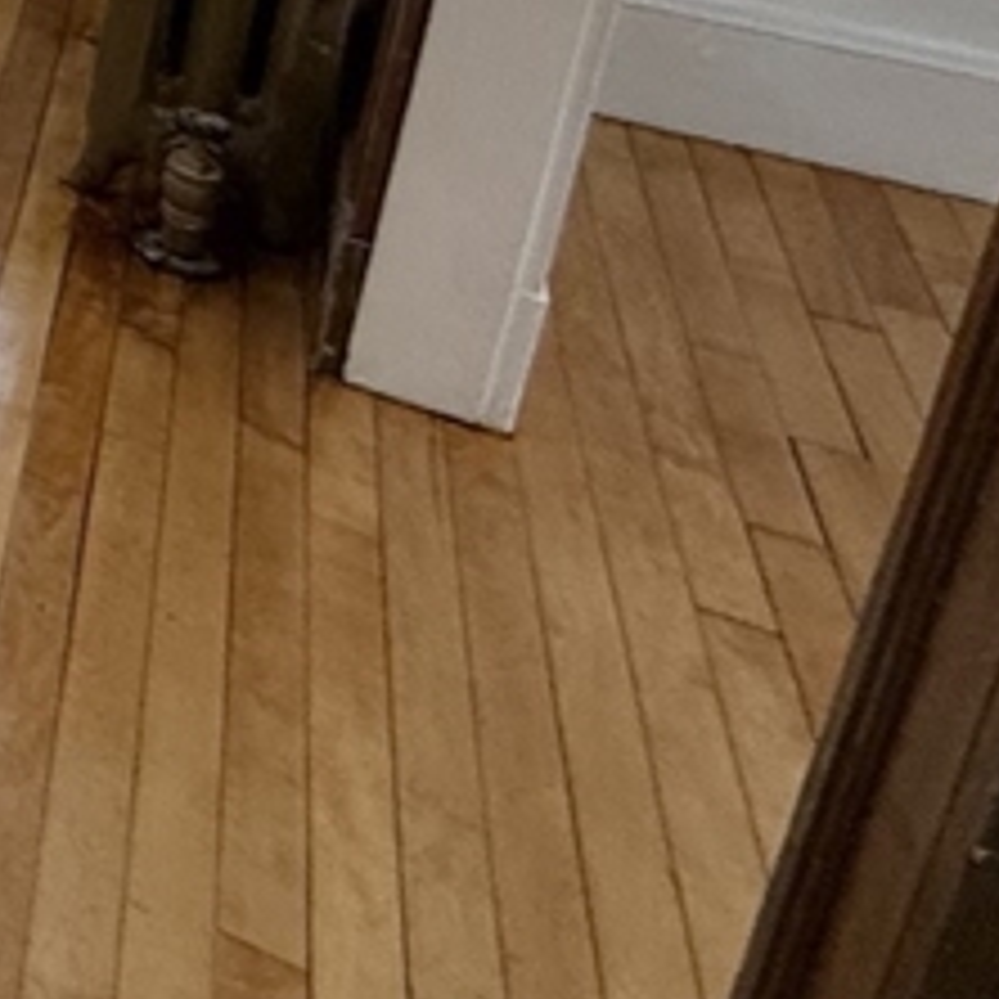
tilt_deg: -13.0
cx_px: -1197
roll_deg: +0.5
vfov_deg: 24.4
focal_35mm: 57
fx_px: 1861
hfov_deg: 17.0
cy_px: -436
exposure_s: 1/120
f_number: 2.2
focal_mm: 2.22
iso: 125
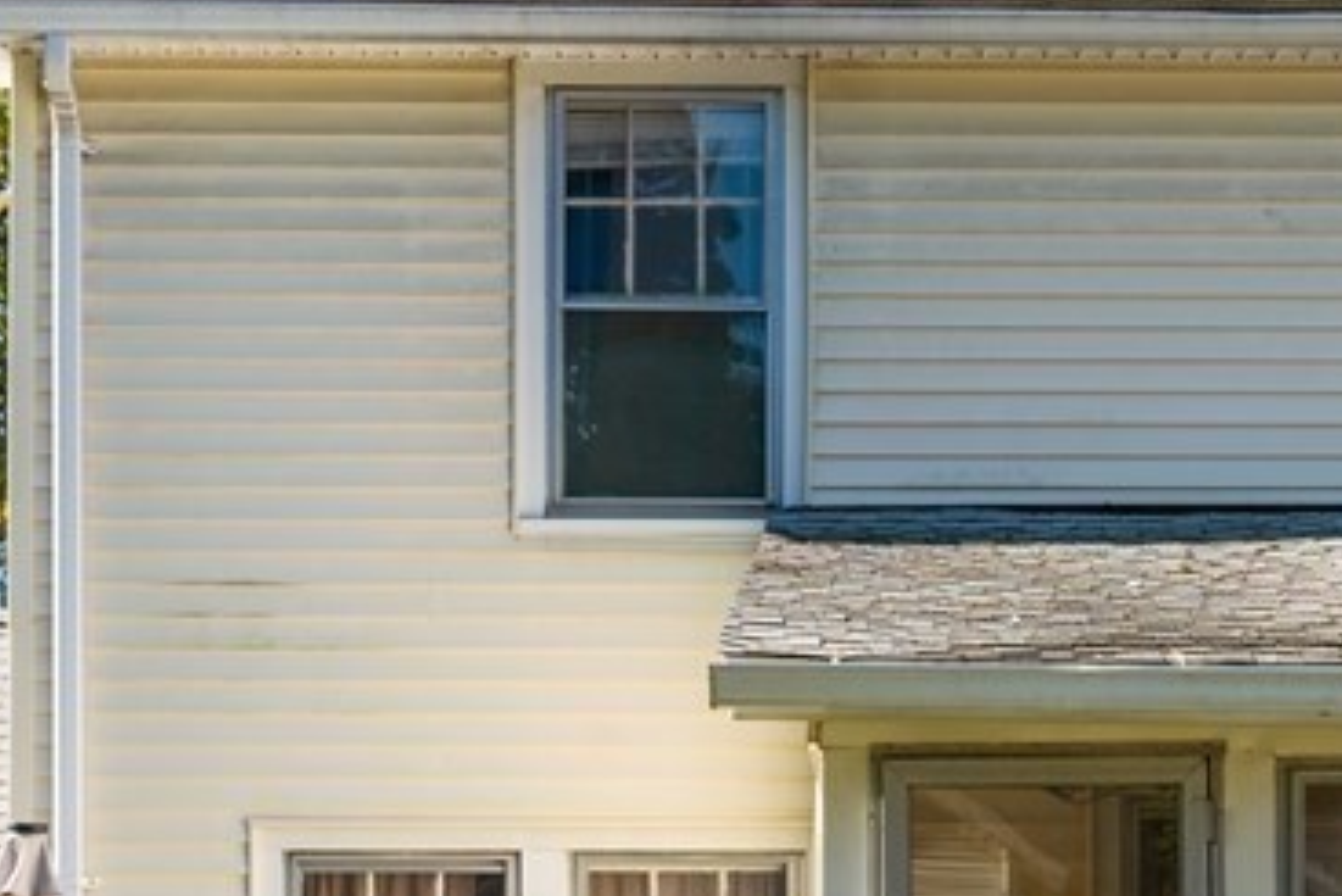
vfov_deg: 12.9
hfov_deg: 19.0
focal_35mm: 106
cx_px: 1159
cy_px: 739
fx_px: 3953
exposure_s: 1/320
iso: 100
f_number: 8
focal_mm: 38
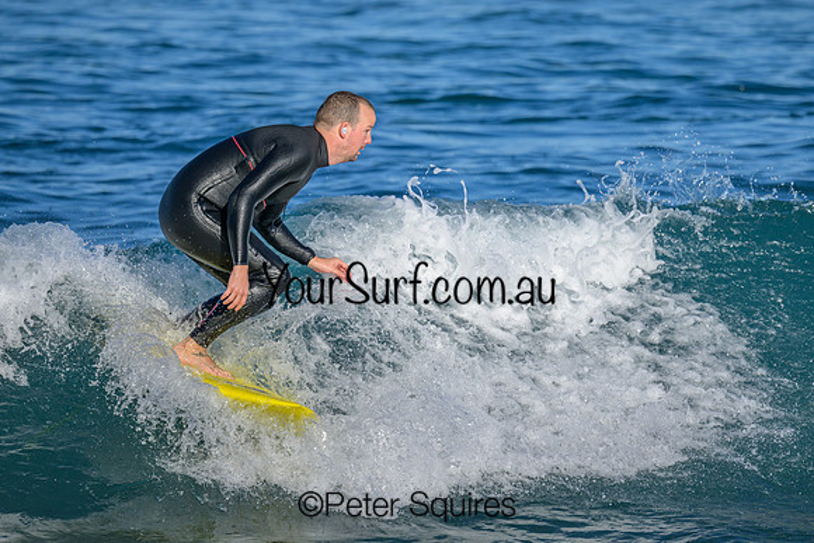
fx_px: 20974
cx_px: 393
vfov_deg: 1.5
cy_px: 228
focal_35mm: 927
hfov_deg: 2.2
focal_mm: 800
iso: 280
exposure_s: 1/2000
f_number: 8
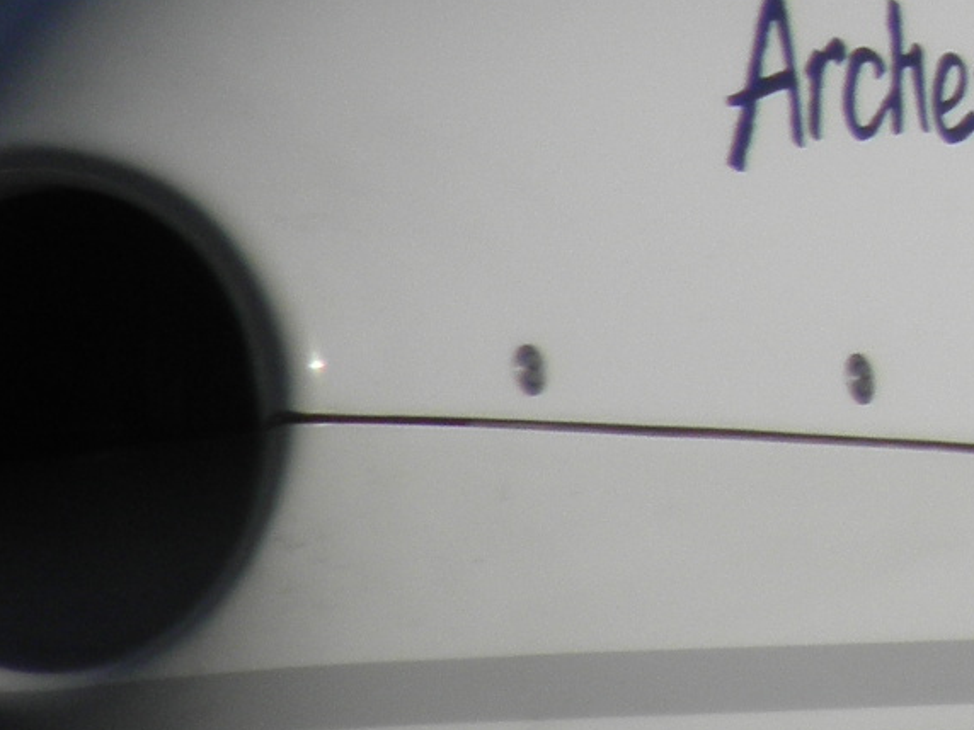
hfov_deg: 0.7
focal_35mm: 3027
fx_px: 85172
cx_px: 2088
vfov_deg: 0.5
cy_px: -49
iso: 64
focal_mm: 119.6
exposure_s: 1/1000
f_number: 5
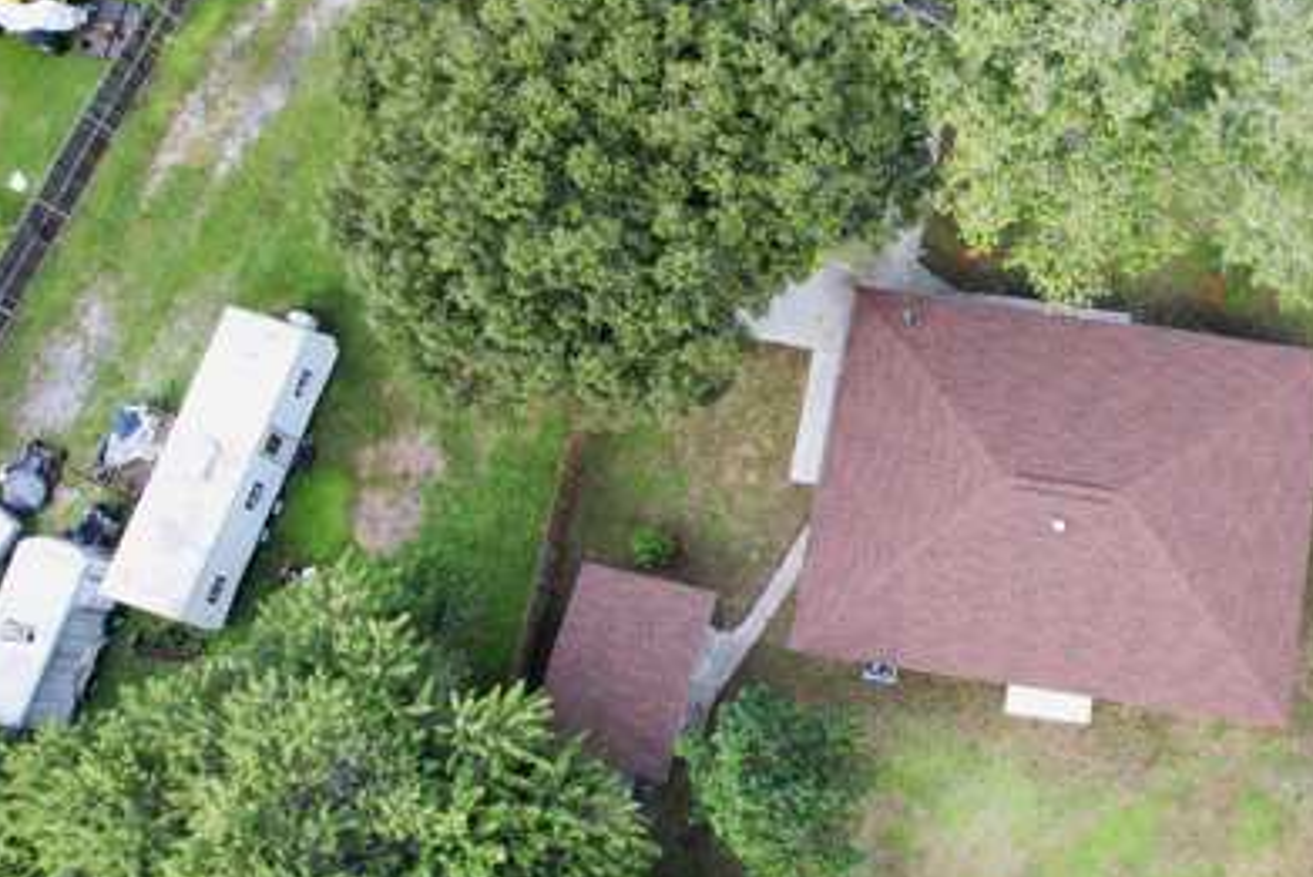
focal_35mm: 45
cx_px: 1065
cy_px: 361
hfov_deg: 41.6
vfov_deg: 29.8
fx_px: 1642
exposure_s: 1/320
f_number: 2.8
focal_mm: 8.38
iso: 110
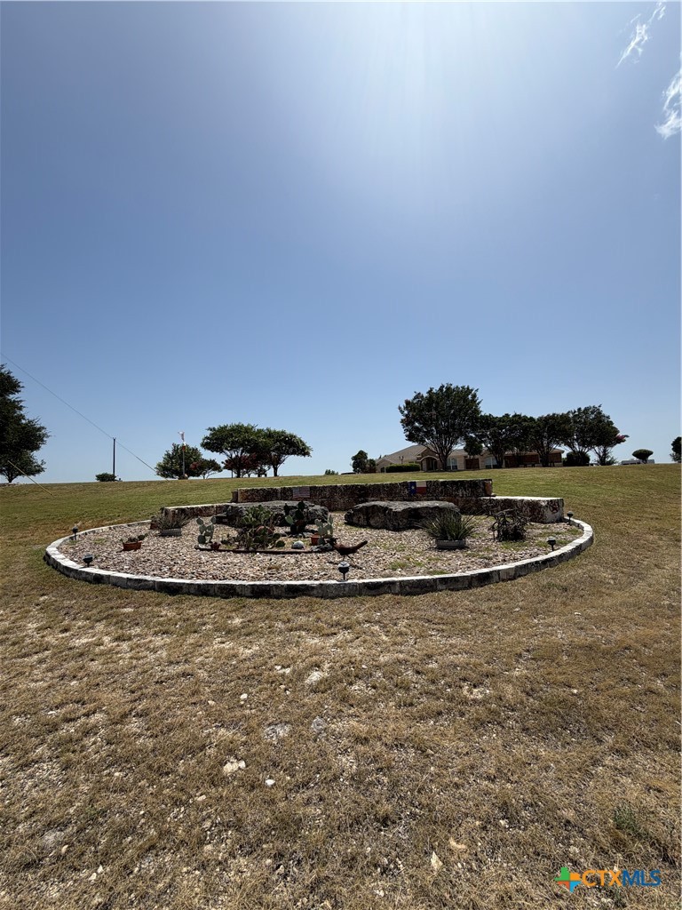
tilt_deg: +6.3
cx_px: 341
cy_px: 455
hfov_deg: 85.7
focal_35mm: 14
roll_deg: +2.2
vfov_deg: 102.1
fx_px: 368
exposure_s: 1/1285
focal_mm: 2.22
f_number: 2.2
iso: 20
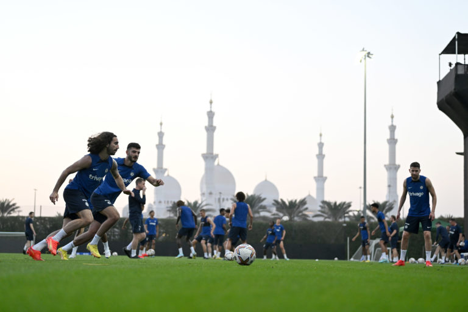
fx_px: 910
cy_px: 156
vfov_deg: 19.5
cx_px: 234
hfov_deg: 28.8
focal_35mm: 70
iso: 2500
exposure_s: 1/1000
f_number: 2.8
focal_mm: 70
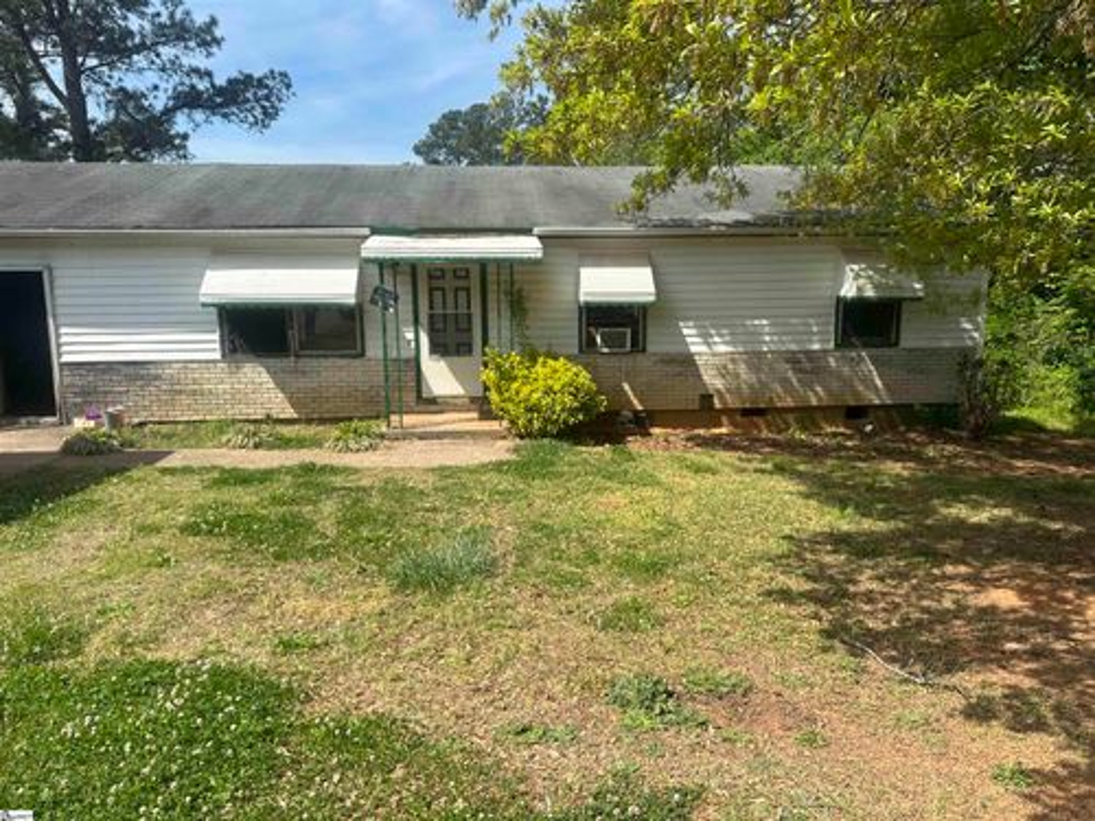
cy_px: 410
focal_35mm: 24
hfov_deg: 71.6
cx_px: 548
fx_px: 759
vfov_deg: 56.8
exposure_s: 1/3247
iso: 80
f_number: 1.78
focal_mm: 6.86
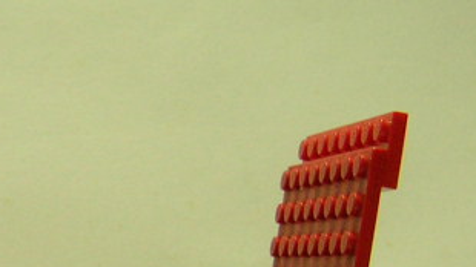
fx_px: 1590
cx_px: 0
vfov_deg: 9.5
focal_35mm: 126
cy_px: 307
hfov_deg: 16.7
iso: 95
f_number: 2.9
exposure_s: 1/4
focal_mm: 5.8
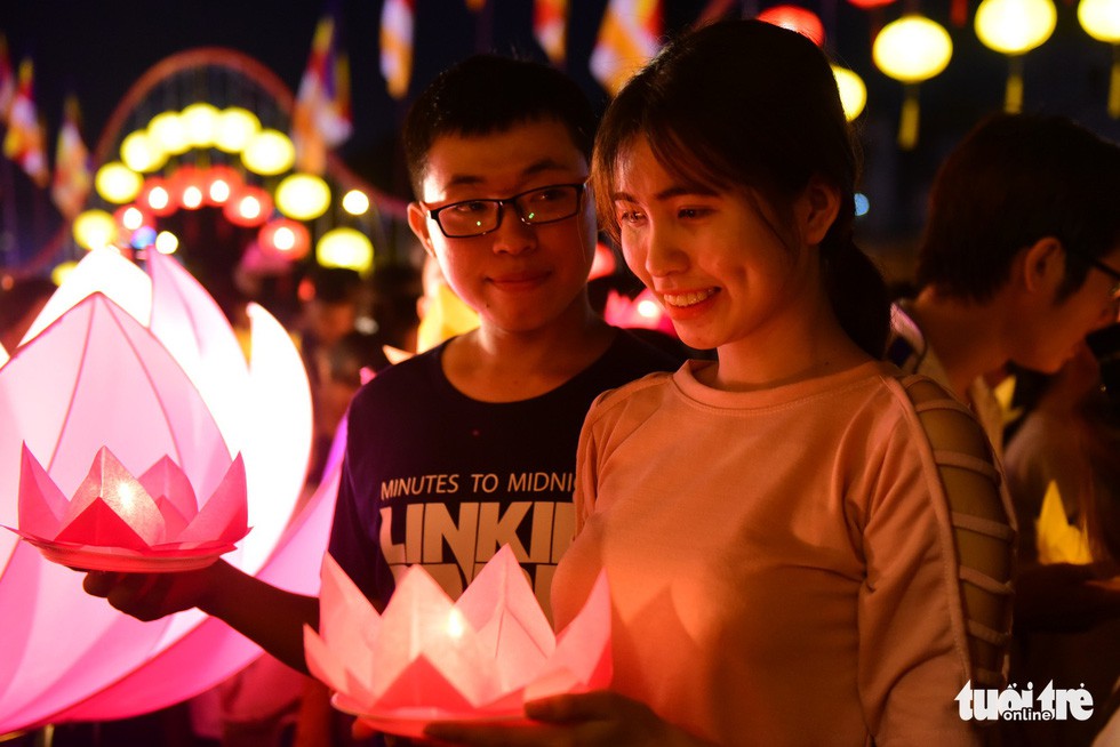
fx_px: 1556
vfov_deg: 27.0
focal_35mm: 50
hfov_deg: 39.6
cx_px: 560
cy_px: 374
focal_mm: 50
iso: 4000
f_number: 2.8
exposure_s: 1/125
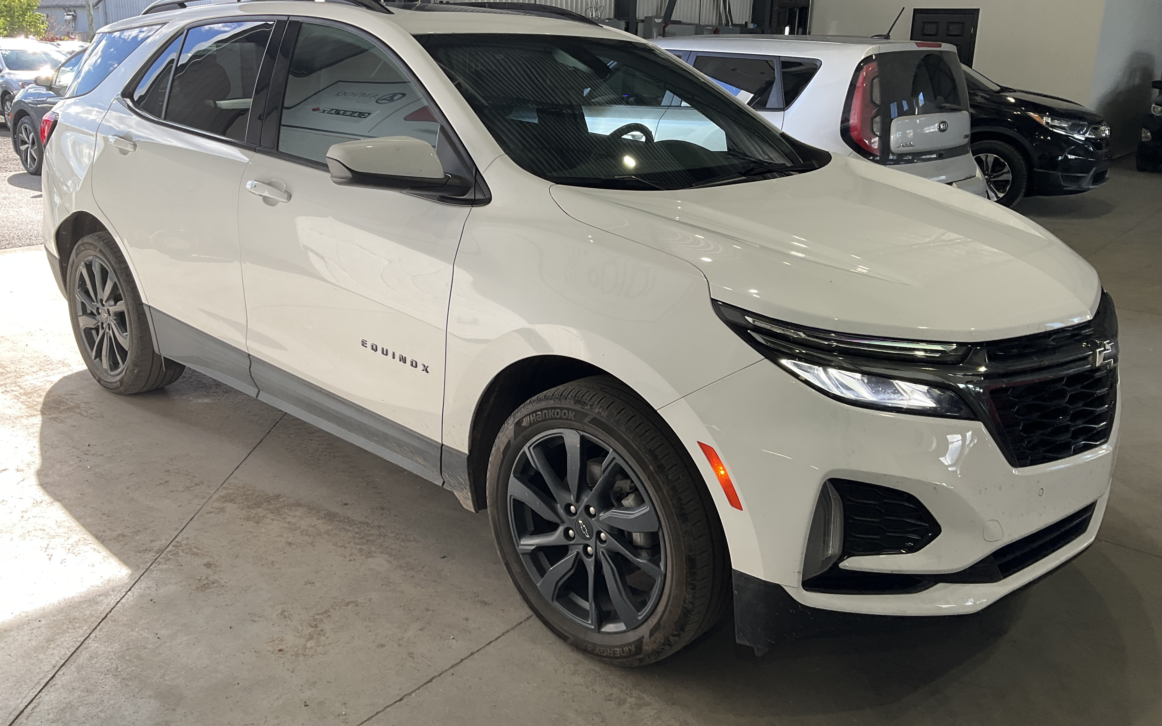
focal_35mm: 31
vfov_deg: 40.5
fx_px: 982
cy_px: 319
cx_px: 581
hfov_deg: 61.2
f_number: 1.8
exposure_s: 1/174
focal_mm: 3
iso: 20
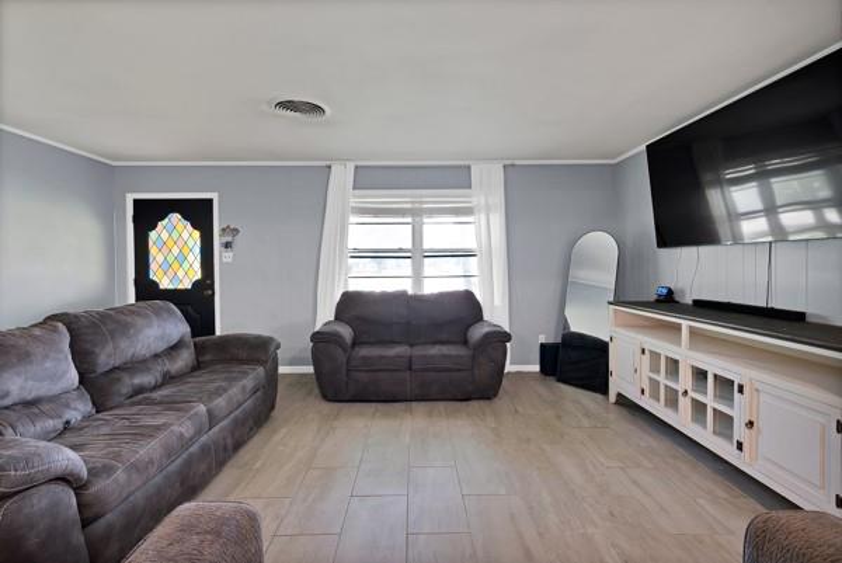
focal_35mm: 17
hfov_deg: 93.2
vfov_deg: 70.5
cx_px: 421
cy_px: 282
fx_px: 398
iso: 640
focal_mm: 17
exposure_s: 1
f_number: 9
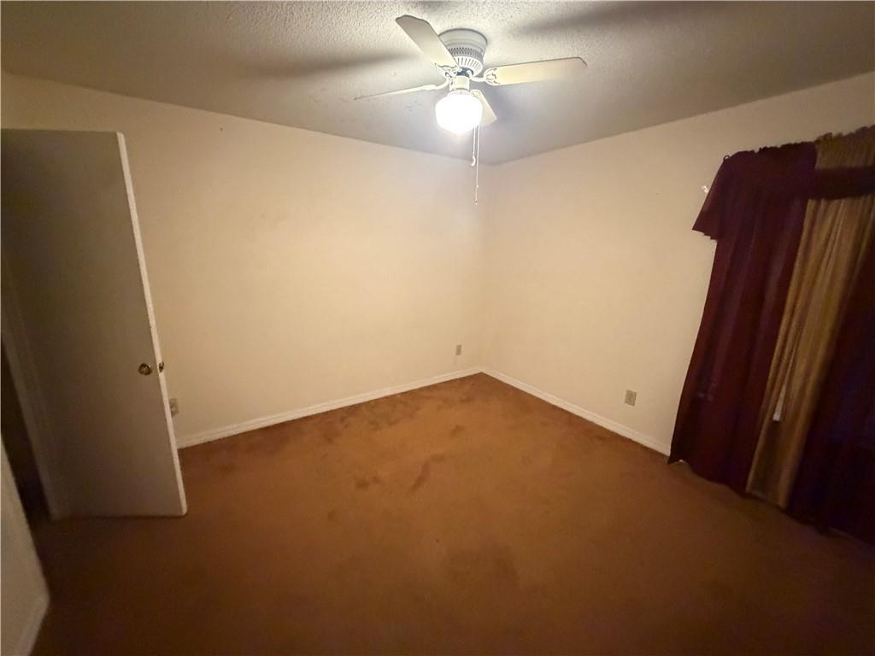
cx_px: 438
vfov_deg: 85.7
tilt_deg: -12.0
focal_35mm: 14
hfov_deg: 102.1
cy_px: 328
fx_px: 354
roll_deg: -0.8
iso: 1250
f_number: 2.2
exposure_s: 1/60
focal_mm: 2.22
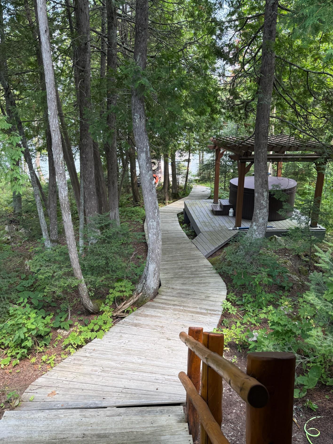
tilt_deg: -17.8
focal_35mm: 26
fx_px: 333
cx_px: 162
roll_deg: +1.6
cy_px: 226
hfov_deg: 53.1
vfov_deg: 67.3
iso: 100
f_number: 1.78
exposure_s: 1/260
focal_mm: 6.76
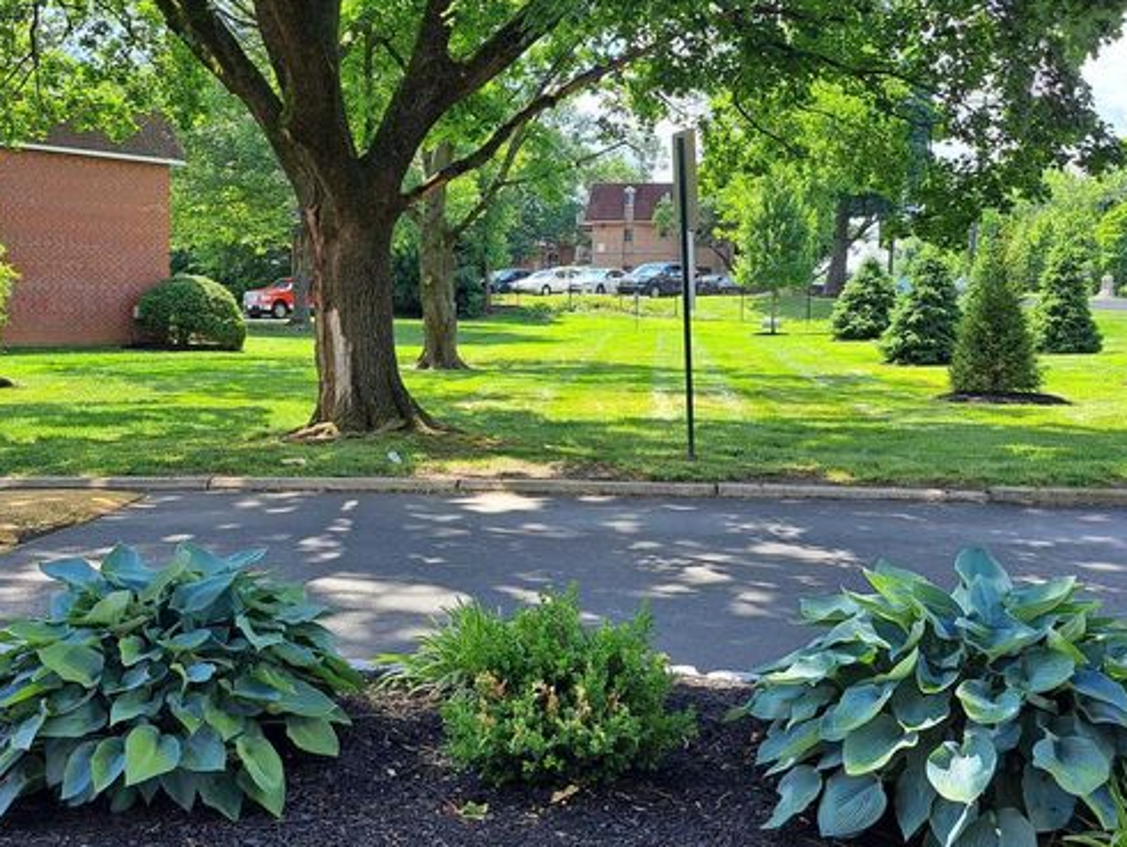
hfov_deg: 61.3
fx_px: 945
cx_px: 471
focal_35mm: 29
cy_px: 384
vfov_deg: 48.2
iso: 50
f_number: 1.8
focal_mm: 5.23
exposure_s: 1/431
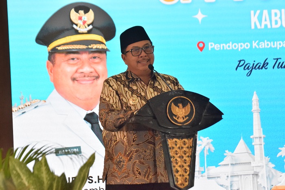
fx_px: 1485
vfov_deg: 7.3
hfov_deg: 11.0
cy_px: 95
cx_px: 142
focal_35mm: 188
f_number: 4.8
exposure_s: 1/500
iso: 5000
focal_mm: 125
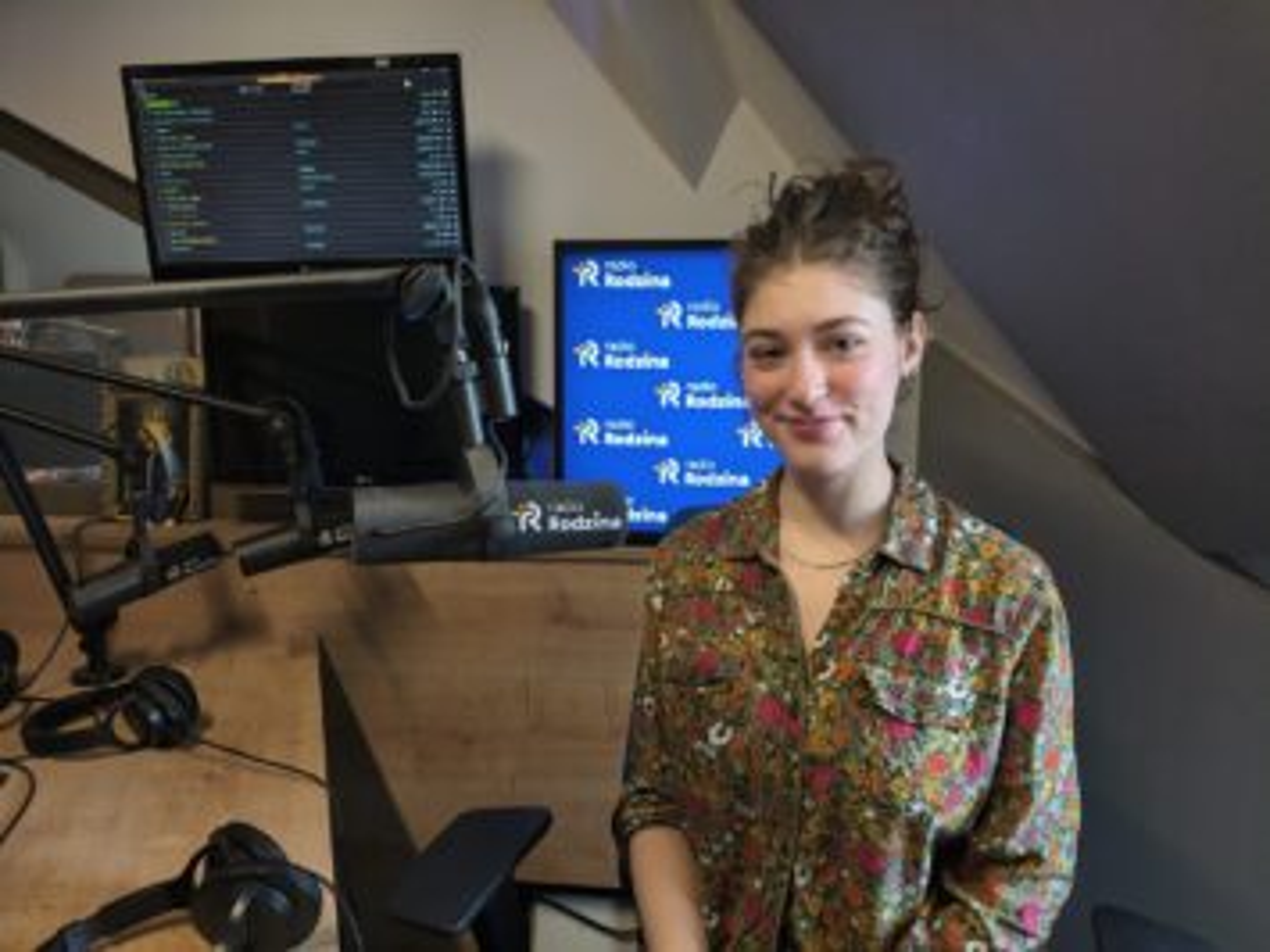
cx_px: 635
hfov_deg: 67.3
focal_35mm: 26
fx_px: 954
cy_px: 476
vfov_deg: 53.0
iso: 656
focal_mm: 4.81
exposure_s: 1/50
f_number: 1.8
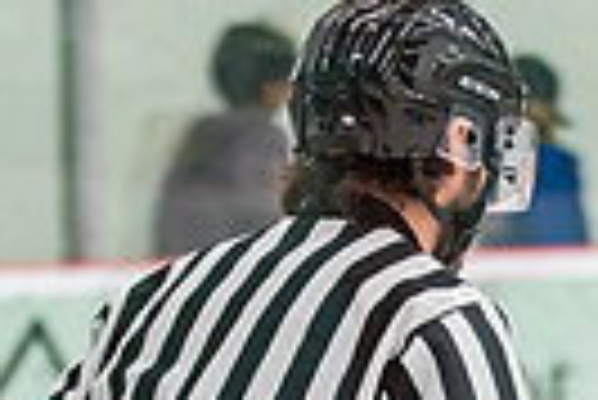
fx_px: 7932
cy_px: 651
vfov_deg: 2.9
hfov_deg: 4.3
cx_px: 437
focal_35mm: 477
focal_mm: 90
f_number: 2.8
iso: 2000
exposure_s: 1/640
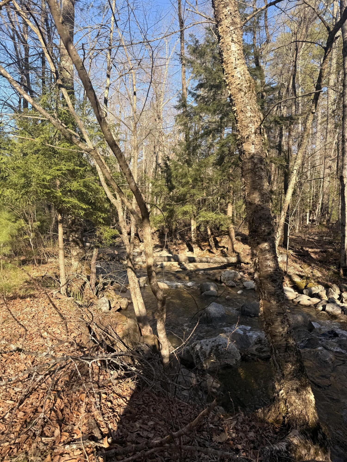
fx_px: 321
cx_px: 174
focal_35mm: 24
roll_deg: -2.5
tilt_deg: -6.7
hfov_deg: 56.8
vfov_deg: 71.6
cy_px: 231
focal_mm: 6.76
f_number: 1.78
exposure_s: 1/1250
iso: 80
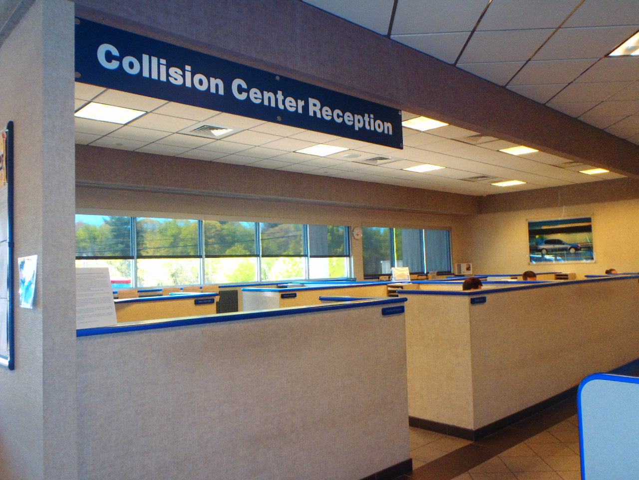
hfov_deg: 63.4
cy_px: 240
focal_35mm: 28
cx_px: 320
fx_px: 517
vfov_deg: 49.7
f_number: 3.5
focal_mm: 5
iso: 160
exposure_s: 1/30
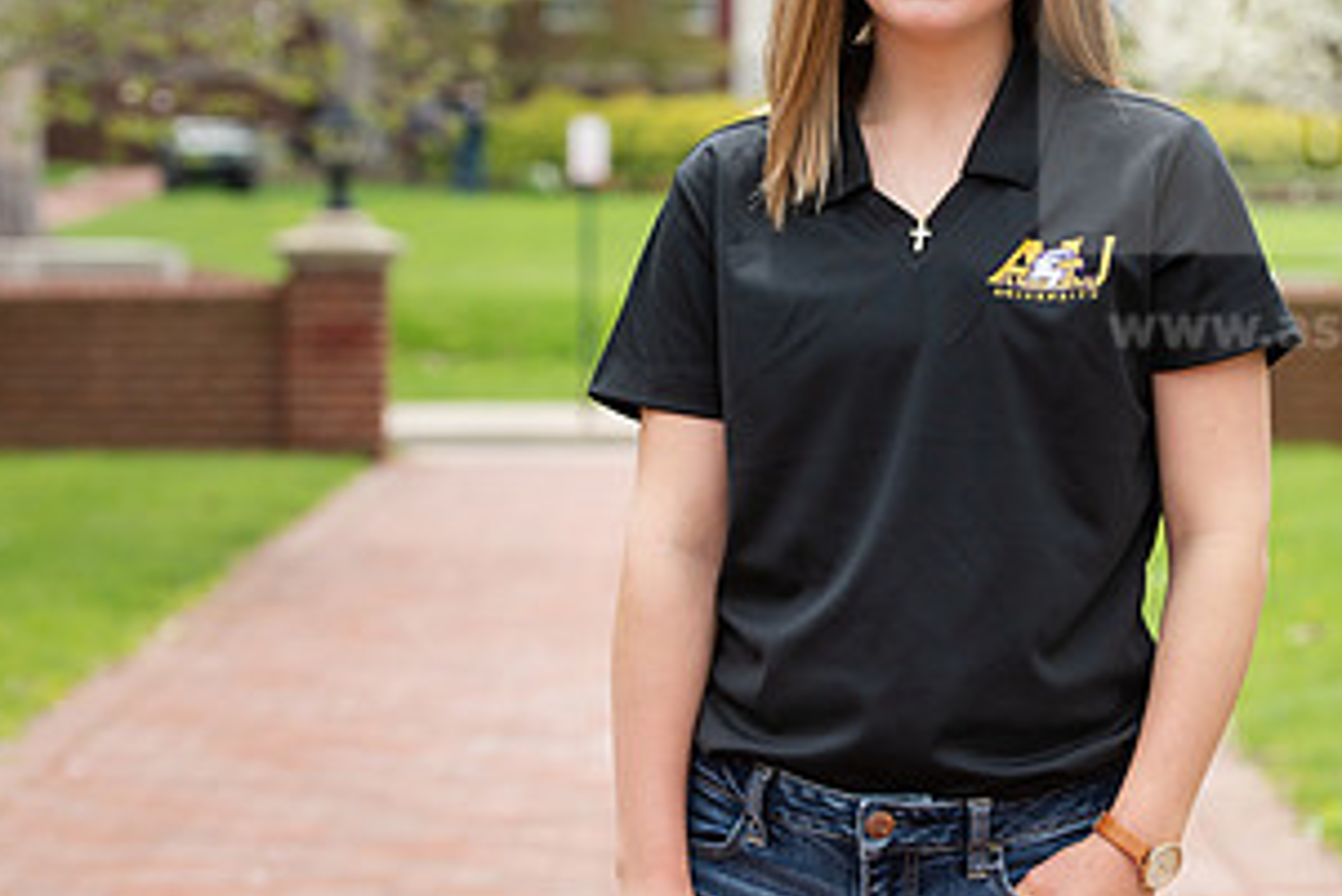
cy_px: 421
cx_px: 905
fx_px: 6825
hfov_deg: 11.2
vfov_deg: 7.5
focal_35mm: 183
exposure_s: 1/200
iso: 80
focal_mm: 95
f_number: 5.6
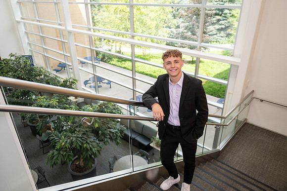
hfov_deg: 69.4
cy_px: 96
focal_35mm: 26
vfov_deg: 49.6
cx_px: 144
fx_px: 207
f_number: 2.8
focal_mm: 26
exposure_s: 1/400
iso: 100
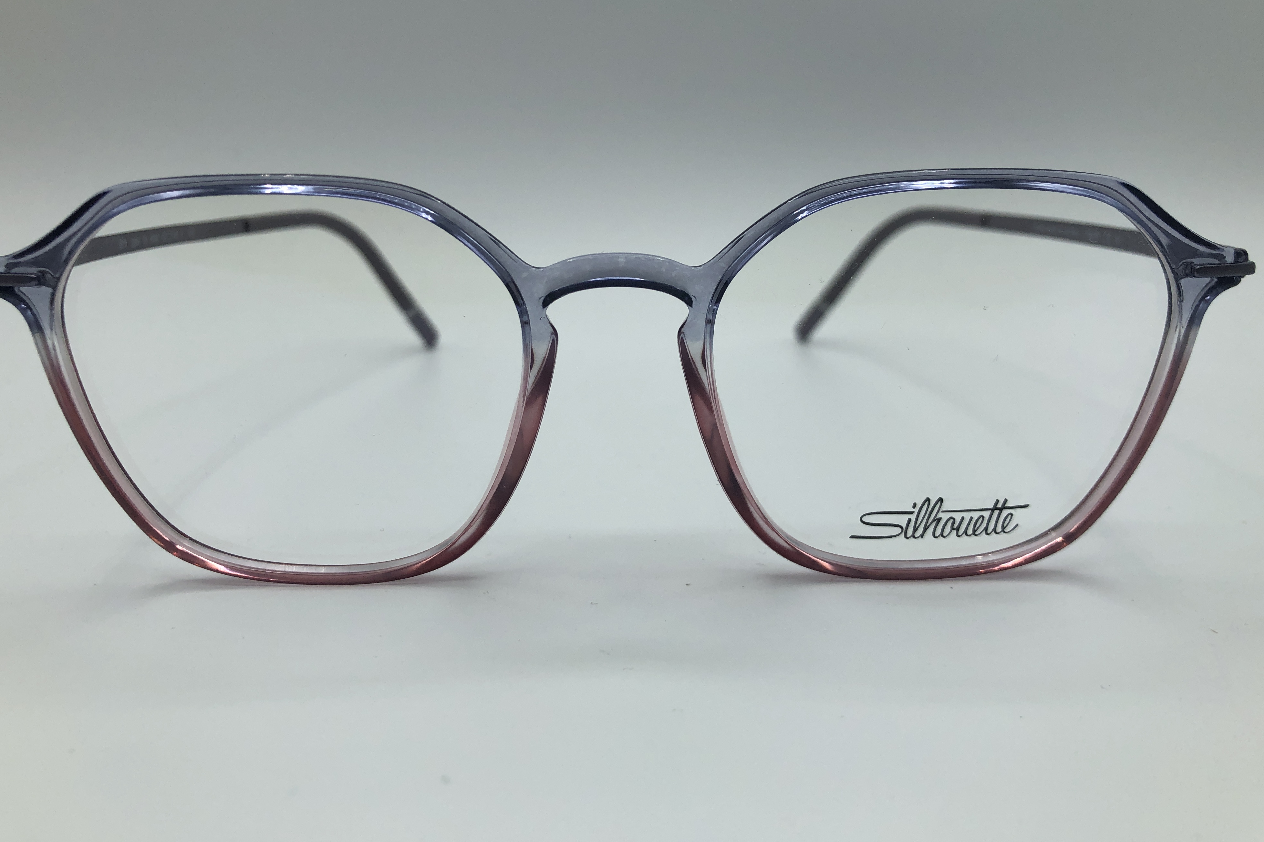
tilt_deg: -9.1
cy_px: 369
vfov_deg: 43.5
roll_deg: +0.4
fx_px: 1053
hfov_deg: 61.9
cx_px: 619
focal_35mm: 30
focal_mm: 4
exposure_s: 1/1021
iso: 32
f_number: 1.8
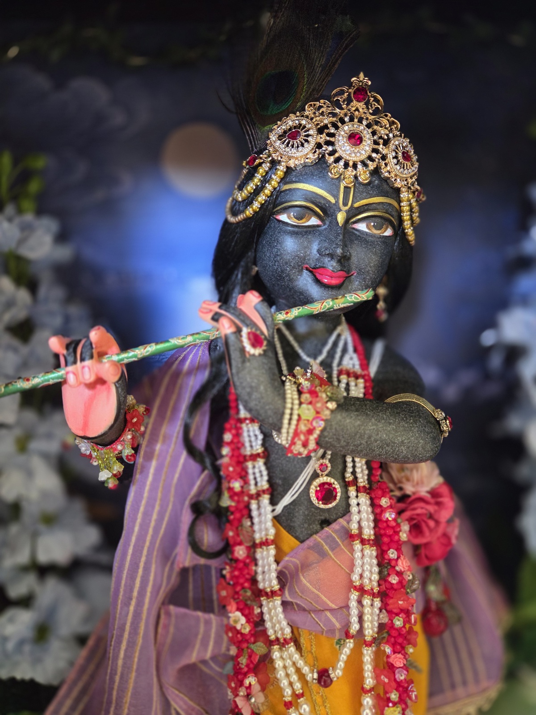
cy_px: 358
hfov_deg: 58.9
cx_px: 268
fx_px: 475
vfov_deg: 73.9
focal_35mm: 23
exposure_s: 1/101
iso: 2000
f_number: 1.8
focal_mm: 5.4
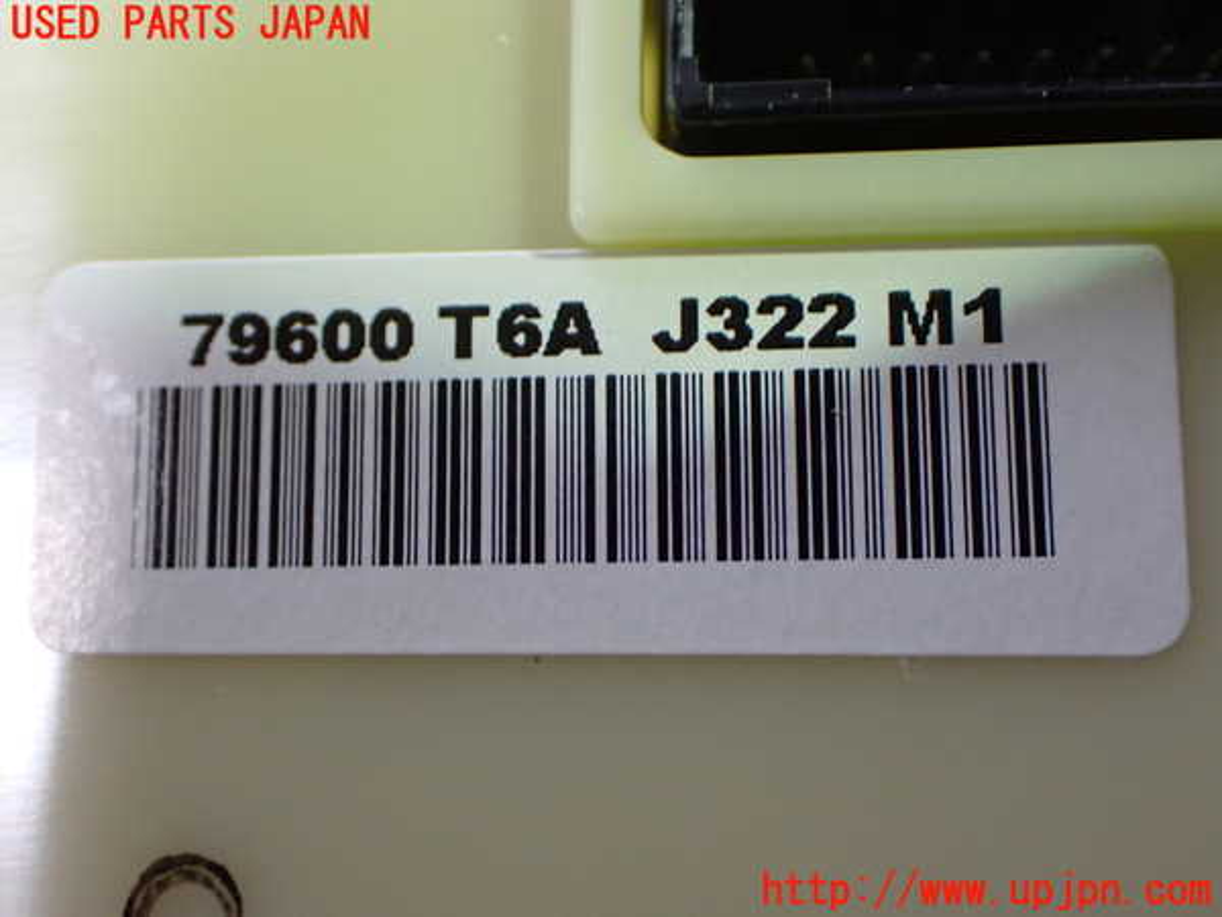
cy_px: 458
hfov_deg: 42.9
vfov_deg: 32.9
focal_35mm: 44
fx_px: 1553
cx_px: 611
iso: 800
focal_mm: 7.84
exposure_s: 1/50
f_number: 2.9
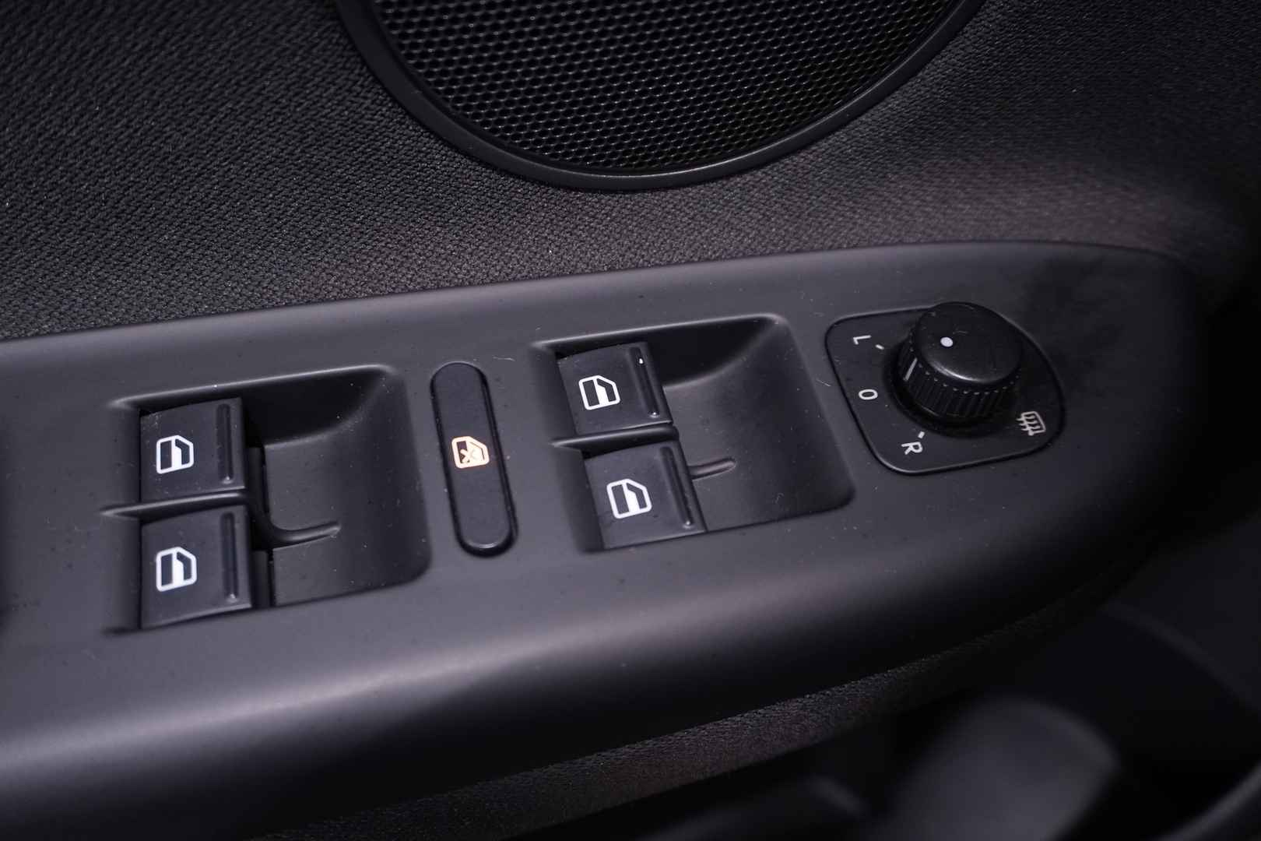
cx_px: 630
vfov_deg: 40.0
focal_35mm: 33
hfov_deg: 57.2
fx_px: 1156
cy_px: 420
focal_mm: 22
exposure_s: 1/25
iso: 1000
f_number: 4
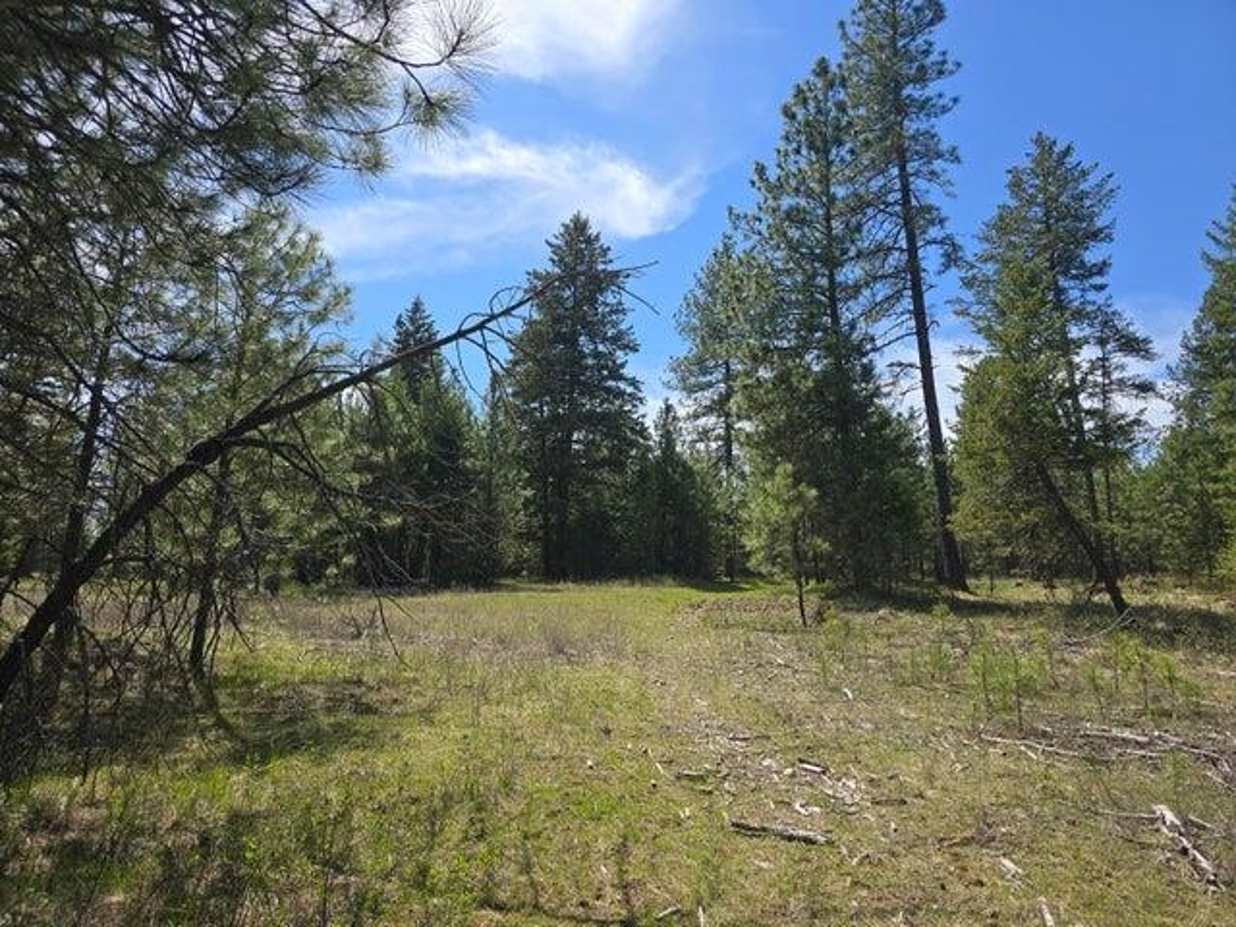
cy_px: 464
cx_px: 618
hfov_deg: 73.9
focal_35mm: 23
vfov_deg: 58.9
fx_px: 821
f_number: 1.7
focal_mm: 6.3
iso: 12
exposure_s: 1/748
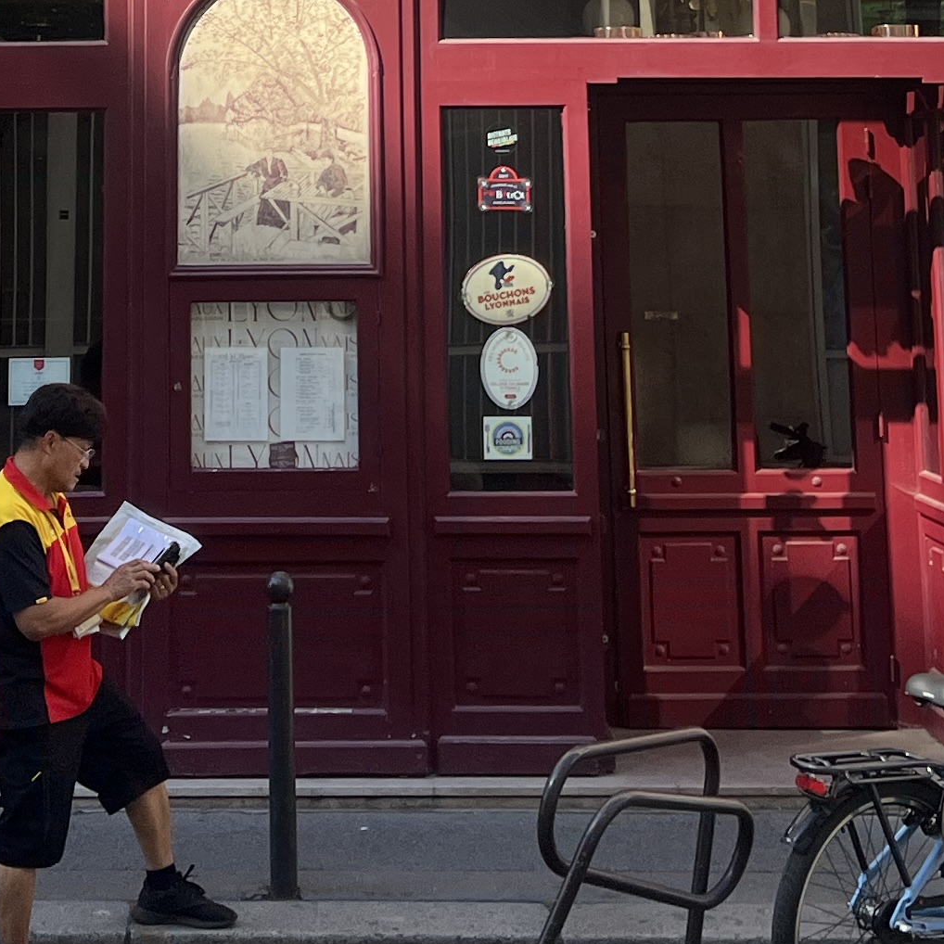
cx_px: 274
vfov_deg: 18.3
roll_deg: +1.5
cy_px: -142
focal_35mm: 91
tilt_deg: +11.1
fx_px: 2808
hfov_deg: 19.0
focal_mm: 5.7
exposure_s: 1/1779
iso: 50
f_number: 1.5
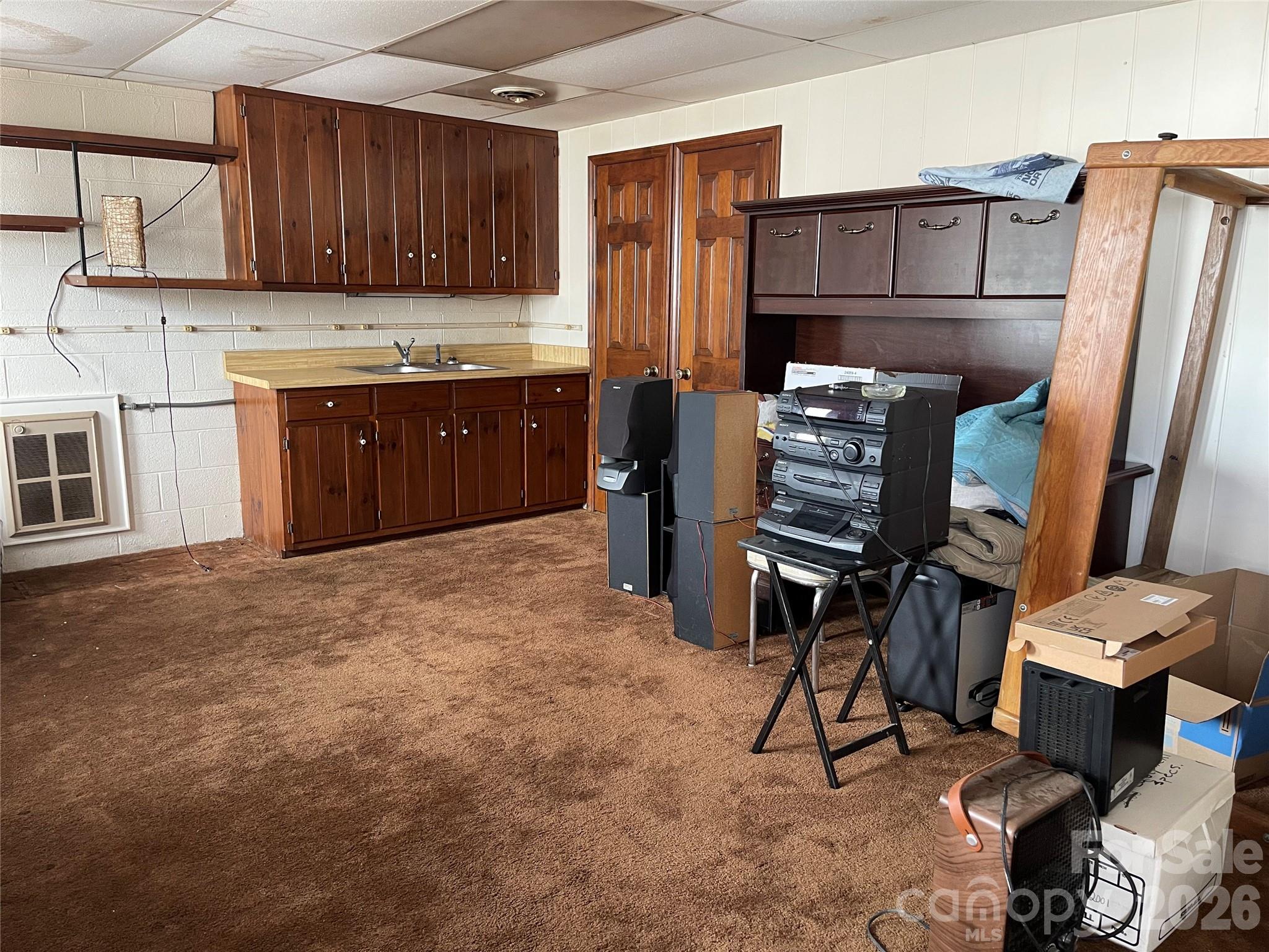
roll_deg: -0.3
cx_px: 634
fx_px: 916
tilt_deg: -10.8
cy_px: 476
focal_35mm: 25
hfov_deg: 69.4
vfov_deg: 54.9
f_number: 1.6
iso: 320
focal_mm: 5.1
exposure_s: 1/60
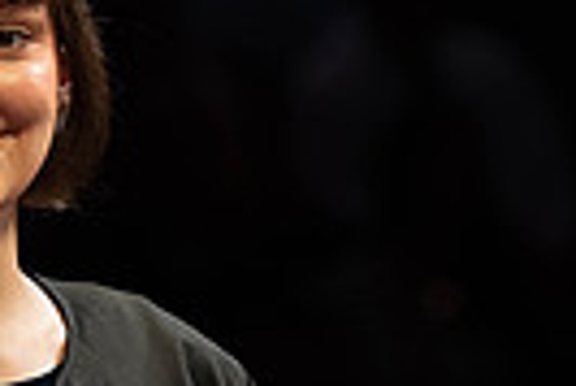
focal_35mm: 950
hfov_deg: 2.2
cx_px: 203
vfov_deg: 1.5
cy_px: 223
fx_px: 15216
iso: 1600
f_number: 4.5
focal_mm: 200
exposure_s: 1/320
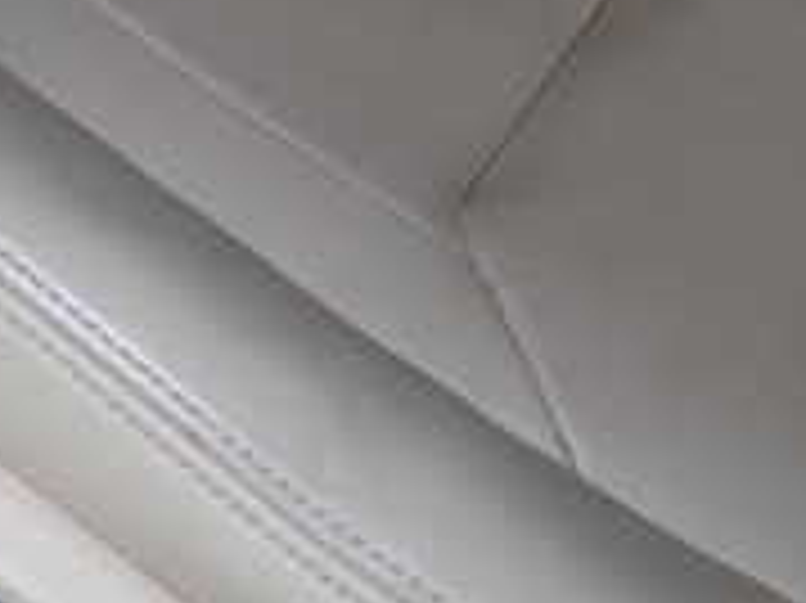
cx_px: -90
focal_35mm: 84
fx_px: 1955
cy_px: 148
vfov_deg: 17.4
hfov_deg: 22.0
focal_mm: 4.5
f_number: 5.6
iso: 160
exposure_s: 1/30
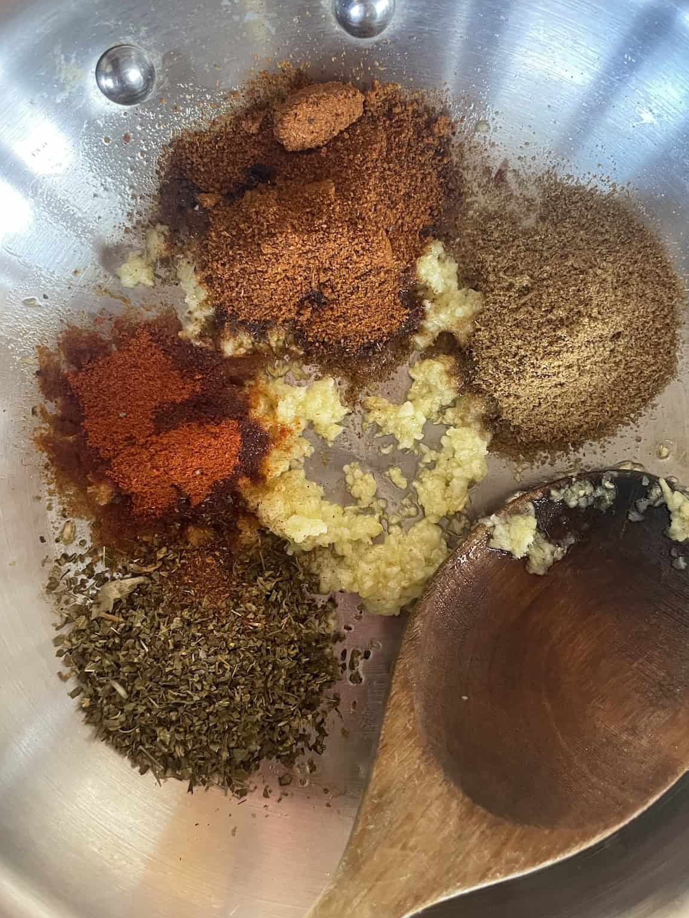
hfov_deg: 51.4
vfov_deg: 65.3
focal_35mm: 27
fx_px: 716
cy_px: 442
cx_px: 353
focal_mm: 4.2
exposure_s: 1/60
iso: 500
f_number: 1.6
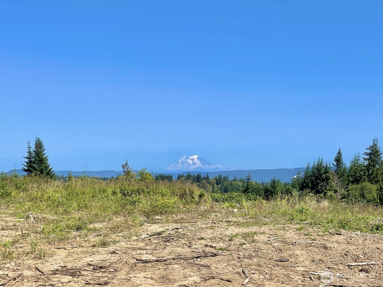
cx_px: 192
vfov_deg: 28.0
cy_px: 144
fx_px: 575
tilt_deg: +3.4
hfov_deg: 36.8
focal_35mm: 52
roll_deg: -0.2
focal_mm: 6
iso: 25
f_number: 2
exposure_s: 1/2083
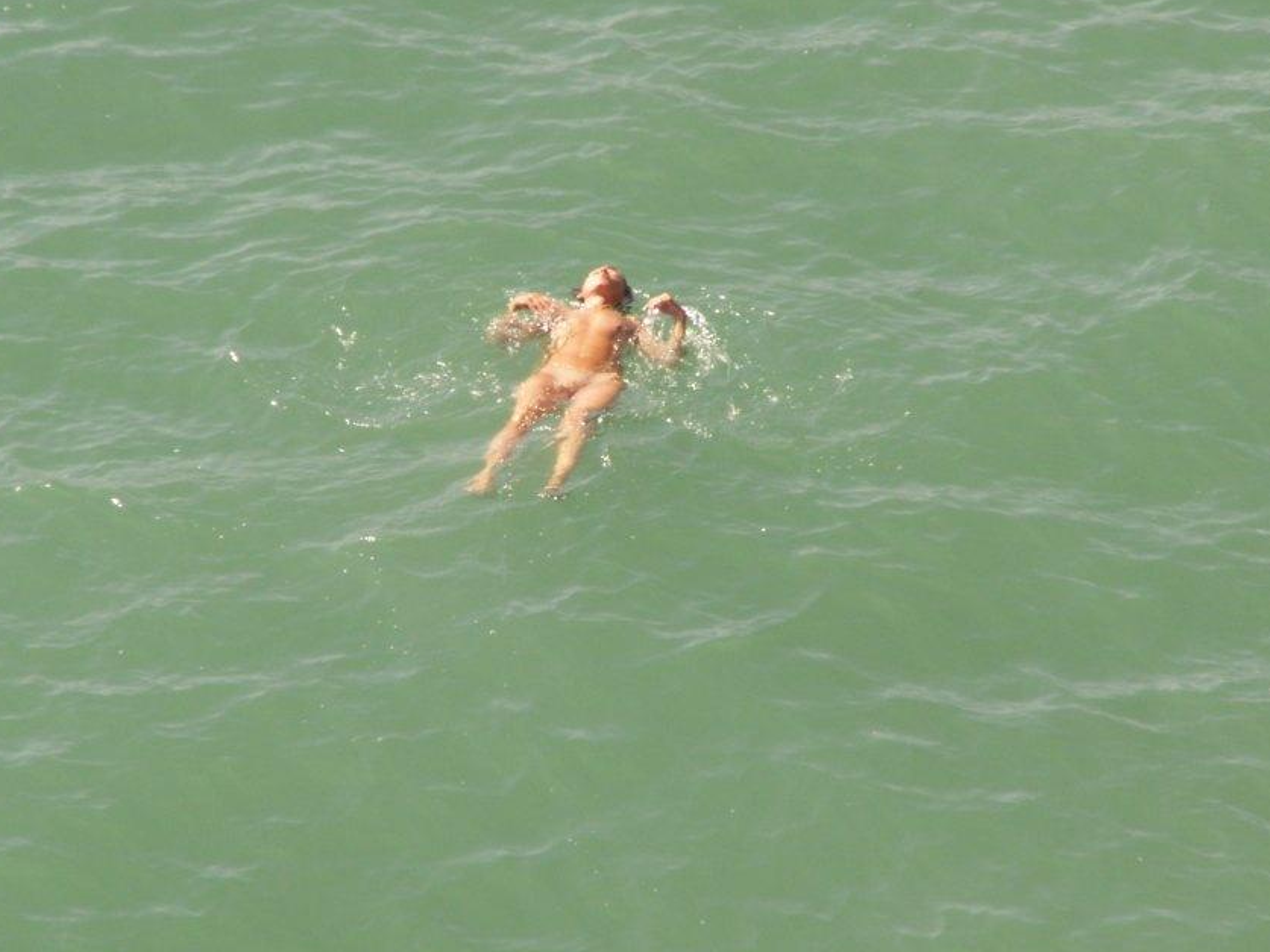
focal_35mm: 514
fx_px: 18860
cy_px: 479
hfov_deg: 3.9
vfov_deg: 2.9
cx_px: 540
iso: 50
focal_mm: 69.45
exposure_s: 1/200
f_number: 7.1
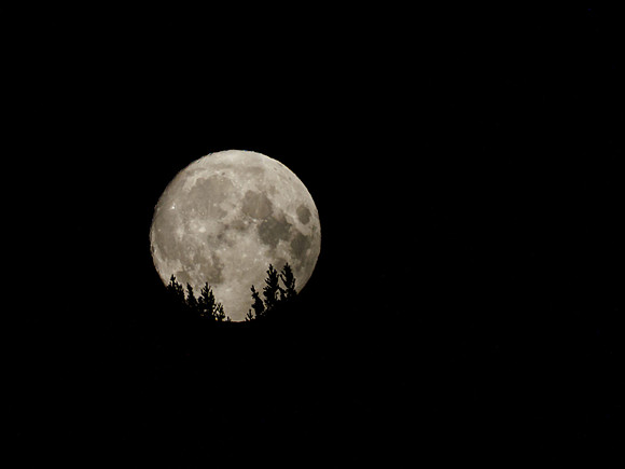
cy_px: 227
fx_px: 20382
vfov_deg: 1.3
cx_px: 206
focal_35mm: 1129
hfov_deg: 1.8
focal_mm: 420
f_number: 7.1
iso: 800
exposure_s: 1/200
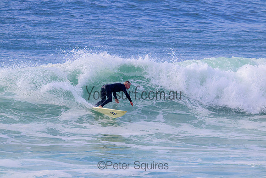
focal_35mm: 480
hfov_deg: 4.3
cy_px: 89
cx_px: 133
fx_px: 3547
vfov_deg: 2.9
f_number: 11
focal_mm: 480
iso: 800
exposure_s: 1/2000
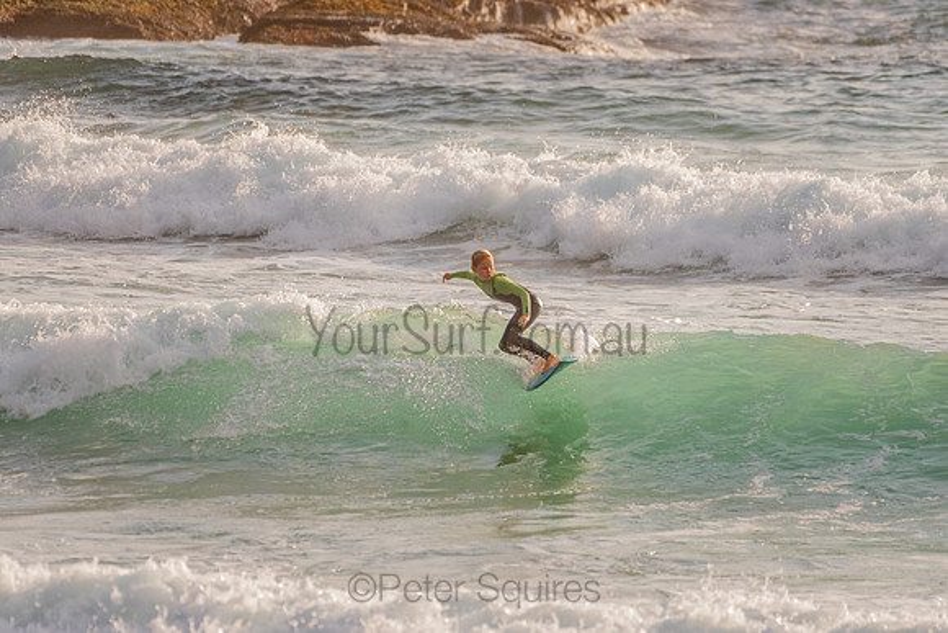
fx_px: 16143
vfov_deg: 2.2
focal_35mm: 613
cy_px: 307
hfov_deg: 3.4
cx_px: 462
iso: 200
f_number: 5.6
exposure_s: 1/2000
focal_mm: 500
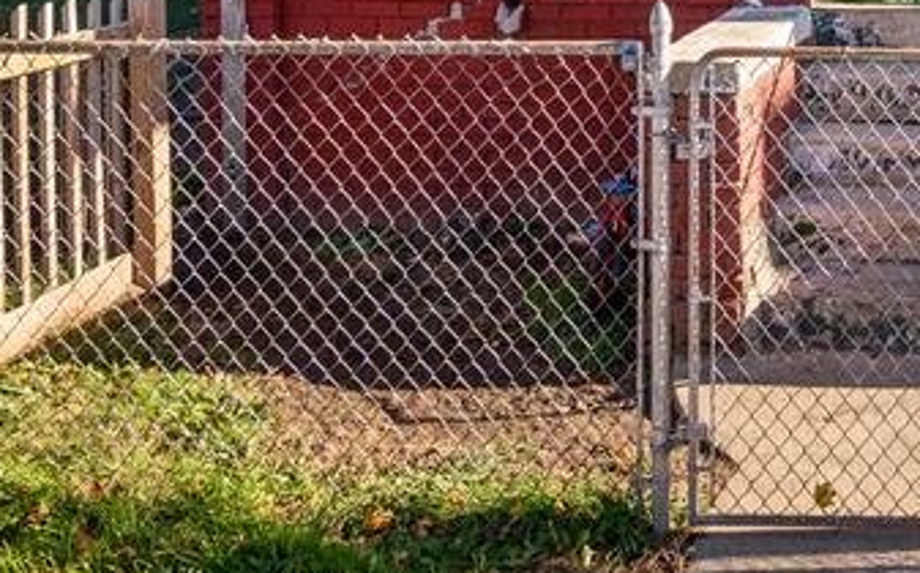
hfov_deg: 21.1
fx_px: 2330
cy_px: -332
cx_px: 1035
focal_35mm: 93
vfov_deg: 13.1
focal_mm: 30
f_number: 9
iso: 320
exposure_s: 1/400
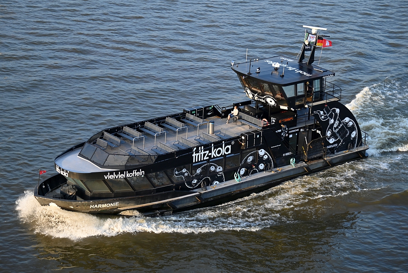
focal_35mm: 82
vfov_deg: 16.7
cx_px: 204
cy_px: 136
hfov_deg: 24.7
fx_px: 930
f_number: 4
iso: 250
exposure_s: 1/500
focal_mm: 82
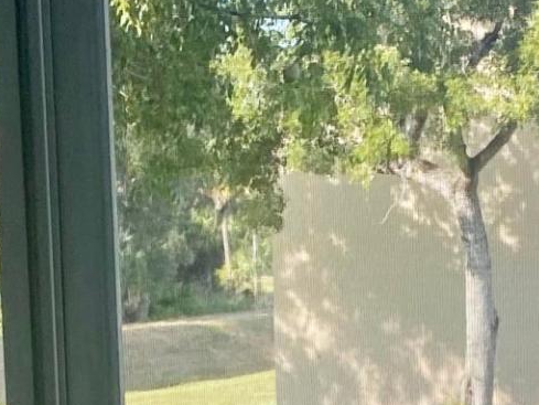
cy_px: 781
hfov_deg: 12.9
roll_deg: +2.0
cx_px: 179
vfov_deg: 9.2
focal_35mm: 153
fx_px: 2383
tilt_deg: -10.1
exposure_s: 1/370
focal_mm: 4.25
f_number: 1.8
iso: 32
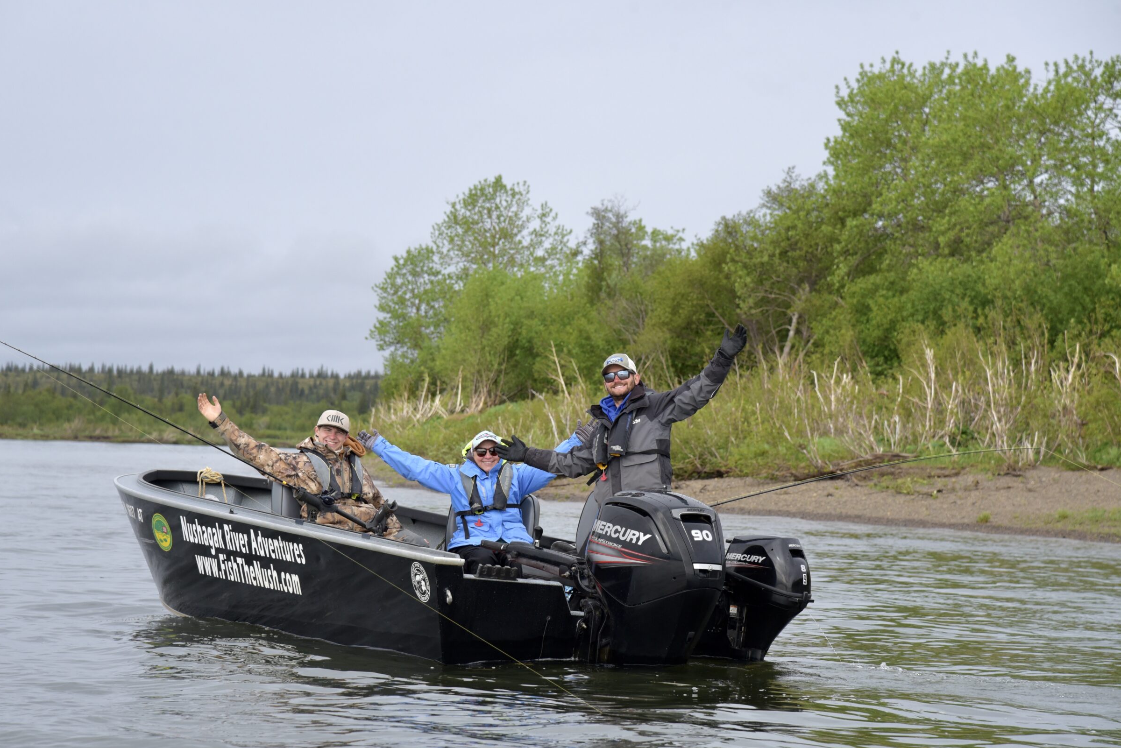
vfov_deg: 10.7
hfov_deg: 16.0
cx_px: 535
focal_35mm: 128
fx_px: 3987
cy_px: 399
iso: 800
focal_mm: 120
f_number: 7.1
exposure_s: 1/1250
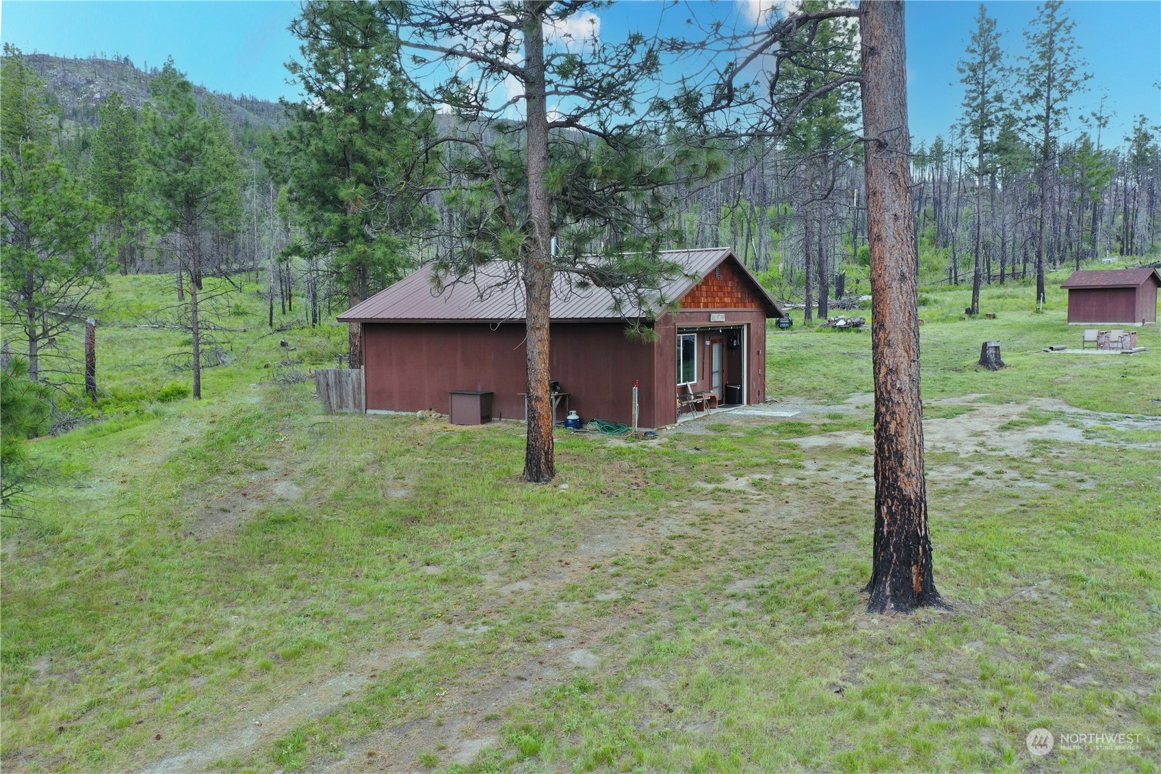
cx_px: 580
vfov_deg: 46.4
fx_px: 903
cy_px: 387
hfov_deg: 65.5
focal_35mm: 28
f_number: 4.5
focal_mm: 10.26
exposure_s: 1/160
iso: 100
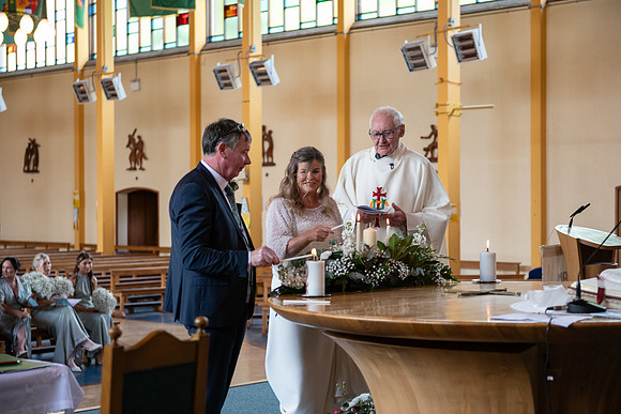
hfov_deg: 28.8
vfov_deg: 19.5
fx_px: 1208
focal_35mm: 70
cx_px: 310
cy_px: 207
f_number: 3.5
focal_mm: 70
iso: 640
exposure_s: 1/160
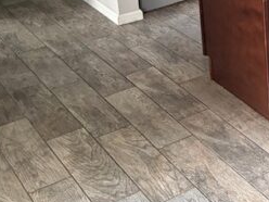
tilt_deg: -9.0
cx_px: 394
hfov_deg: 20.3
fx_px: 653
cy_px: -92
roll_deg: +2.4
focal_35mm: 84
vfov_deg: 16.2
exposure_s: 1/60
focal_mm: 5.96
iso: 200
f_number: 1.6
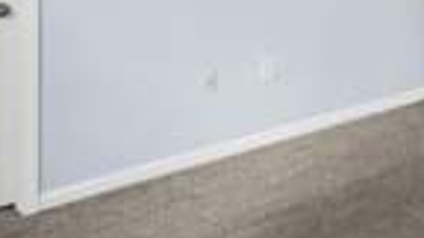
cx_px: 477
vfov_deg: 21.8
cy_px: -79
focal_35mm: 49
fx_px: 551
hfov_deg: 35.4
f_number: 8
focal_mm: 14
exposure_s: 1/10
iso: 400
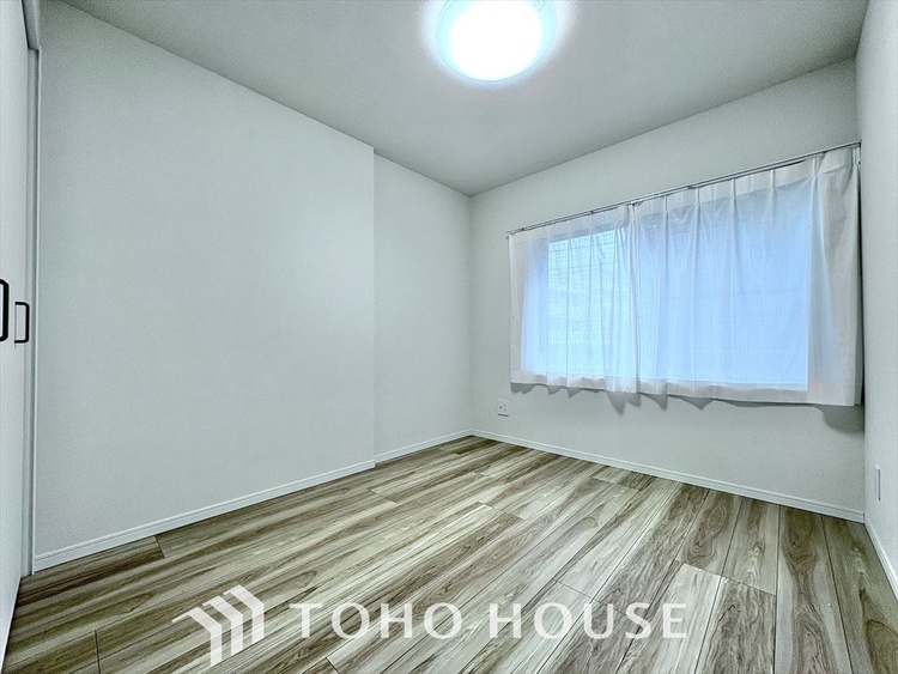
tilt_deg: +1.0
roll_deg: +0.9
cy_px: 337
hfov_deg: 102.0
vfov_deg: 85.7
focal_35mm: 14
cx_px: 449
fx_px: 363
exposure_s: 1/100
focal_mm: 2.22
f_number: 2.2
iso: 100
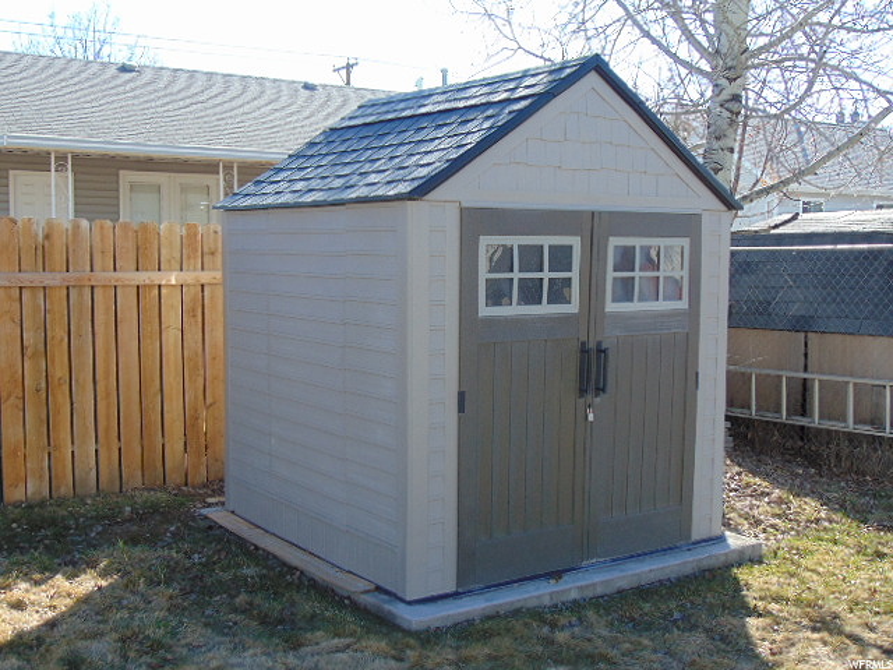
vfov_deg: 34.3
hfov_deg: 44.8
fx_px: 1083
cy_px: 335
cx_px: 446
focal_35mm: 42
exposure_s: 1/400
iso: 80
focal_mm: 7.6
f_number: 3.3
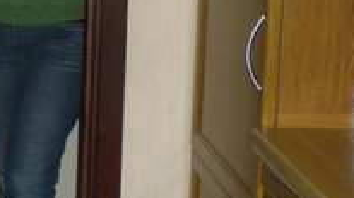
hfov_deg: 17.3
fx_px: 1125
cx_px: -24
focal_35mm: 120
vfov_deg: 10.0
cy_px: -7
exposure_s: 1/60
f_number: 3.1
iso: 168
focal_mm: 6.3
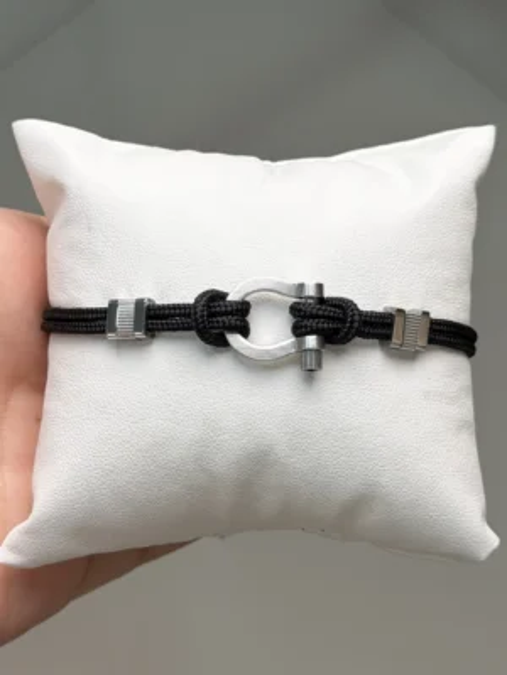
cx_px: 254
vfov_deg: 39.7
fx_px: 937
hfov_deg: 30.3
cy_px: 338
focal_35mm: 48
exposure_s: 1/490
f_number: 1.78
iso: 64
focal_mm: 6.76
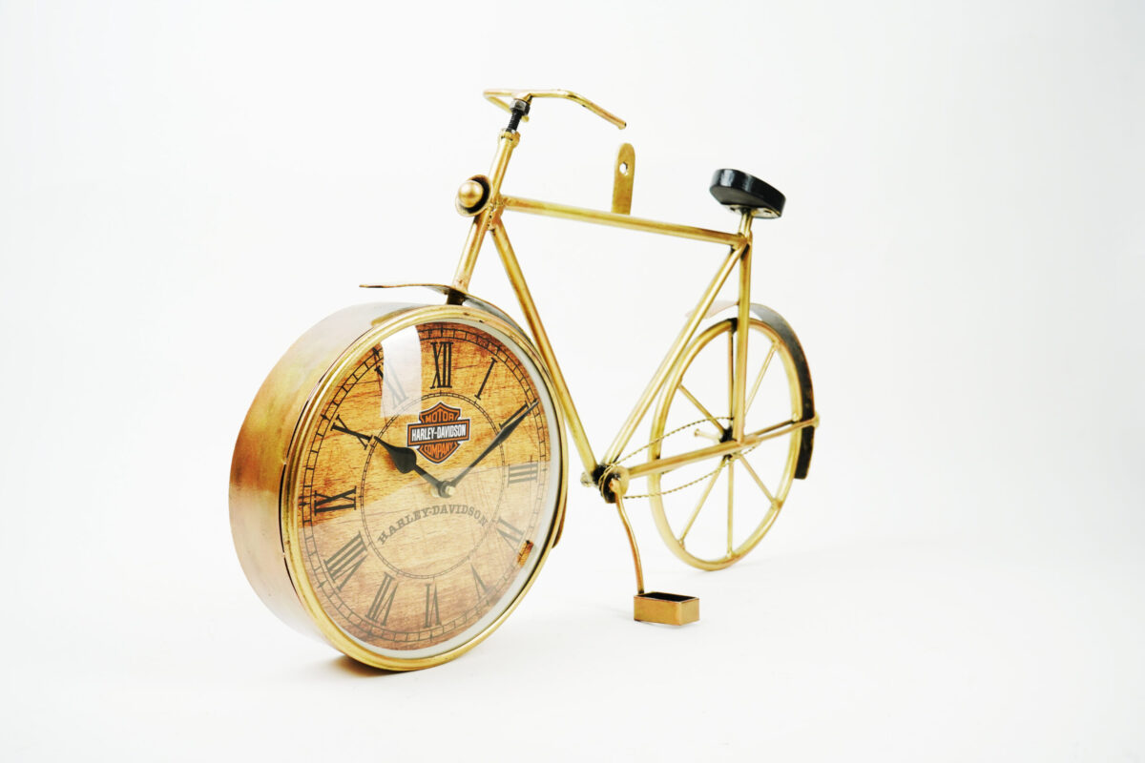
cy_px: 382
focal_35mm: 34
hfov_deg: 55.8
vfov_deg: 38.9
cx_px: 572
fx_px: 1081
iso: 1250
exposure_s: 1/160
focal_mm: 34
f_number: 10
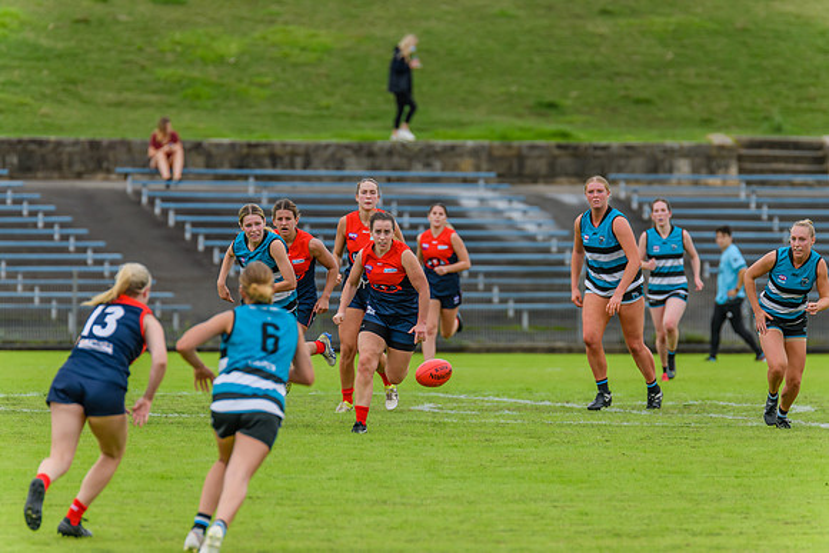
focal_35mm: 445
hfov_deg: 4.6
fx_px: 10252
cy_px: 276
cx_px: 414
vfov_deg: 3.1
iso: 800
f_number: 5
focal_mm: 420
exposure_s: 1/2000
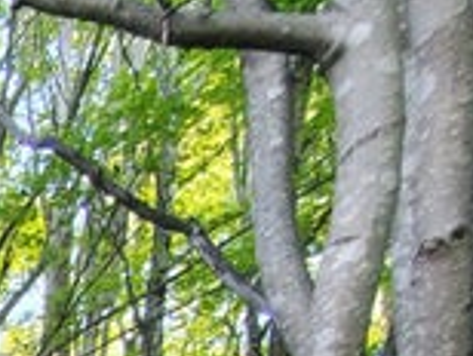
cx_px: -591
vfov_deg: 12.9
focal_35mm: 72
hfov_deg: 16.2
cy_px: 951
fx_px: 985
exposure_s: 1/60
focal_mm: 1.8
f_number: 2.2
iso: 125
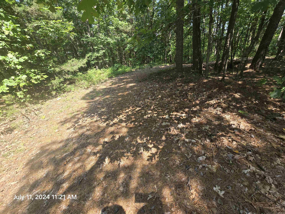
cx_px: 142
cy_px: 107
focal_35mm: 13
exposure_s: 1/315
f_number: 2.2
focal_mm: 2.2
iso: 50
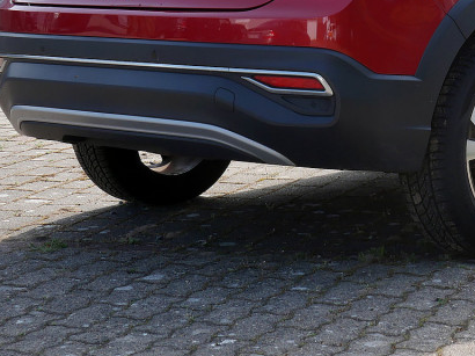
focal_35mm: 110
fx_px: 1509
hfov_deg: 17.6
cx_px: 452
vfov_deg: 13.3
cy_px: 10
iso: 200
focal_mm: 22
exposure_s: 1/500
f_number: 4.2
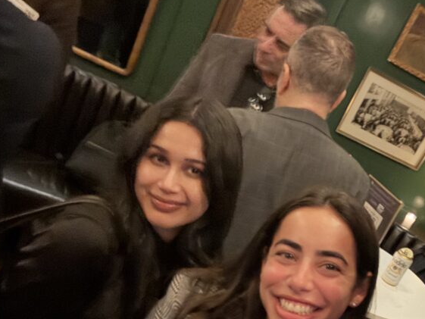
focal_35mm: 42
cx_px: 295
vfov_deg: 33.0
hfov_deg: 43.9
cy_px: 271
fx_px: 516
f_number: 1.9
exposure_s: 1/8
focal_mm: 2.69
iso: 640
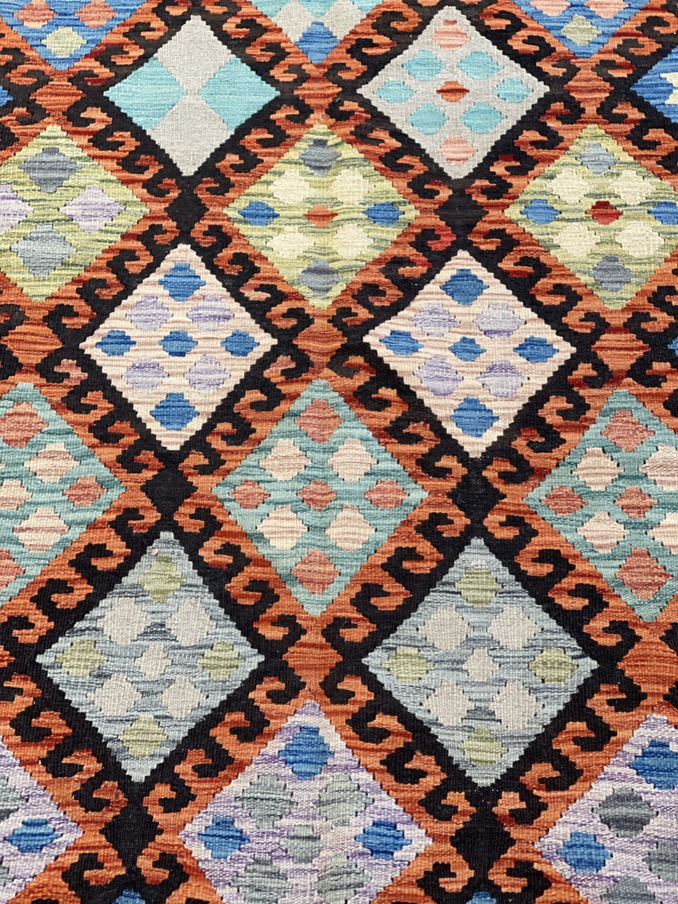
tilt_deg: -58.7
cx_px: 339
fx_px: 1671
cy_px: 452
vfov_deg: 30.3
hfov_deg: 22.9
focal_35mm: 64
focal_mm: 7.5
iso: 160
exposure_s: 1/60
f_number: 2.2
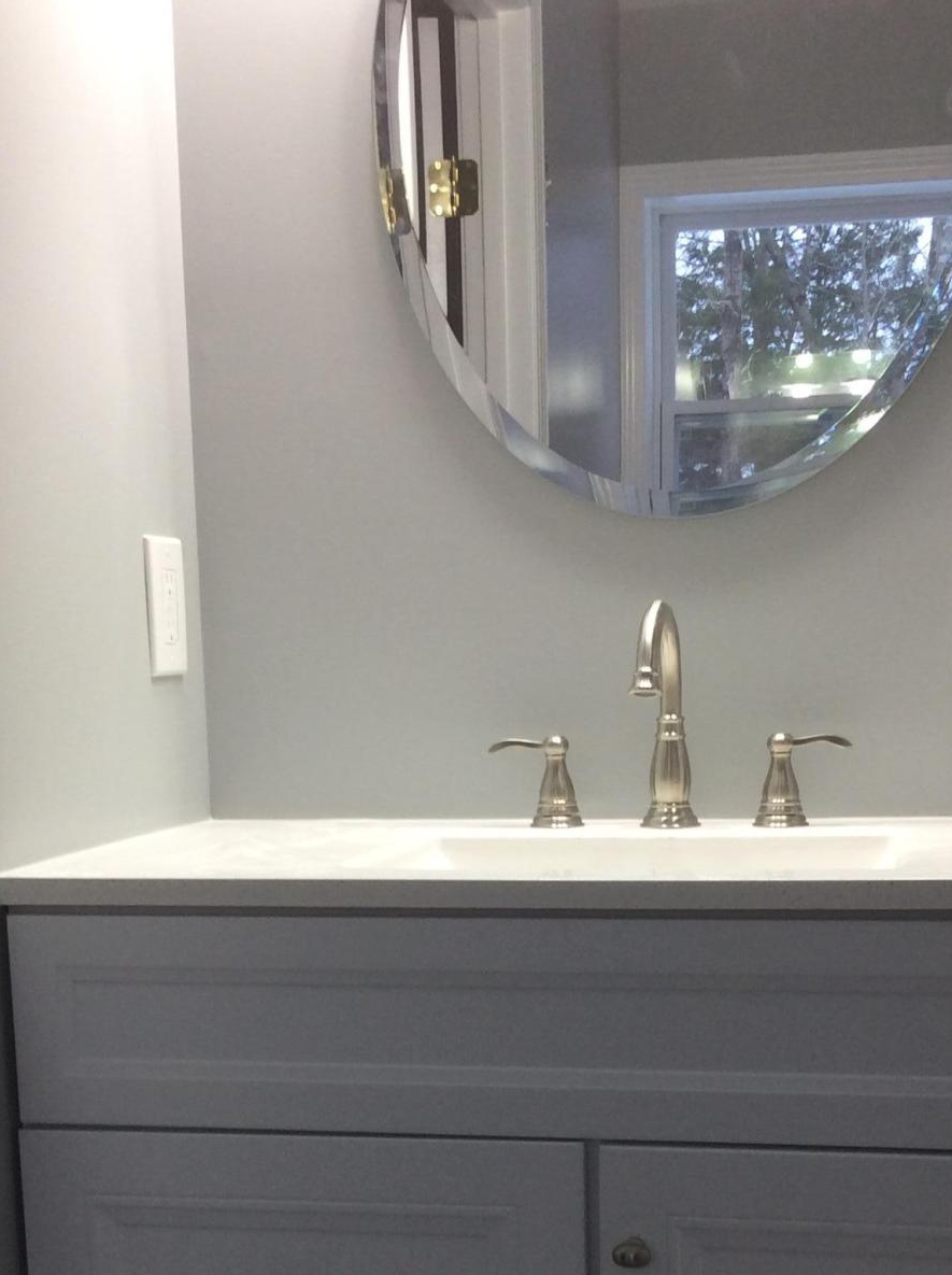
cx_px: 492
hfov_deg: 27.0
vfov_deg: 34.5
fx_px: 1985
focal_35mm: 54
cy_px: 1018
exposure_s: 1/30
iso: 40
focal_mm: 3.3
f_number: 2.4
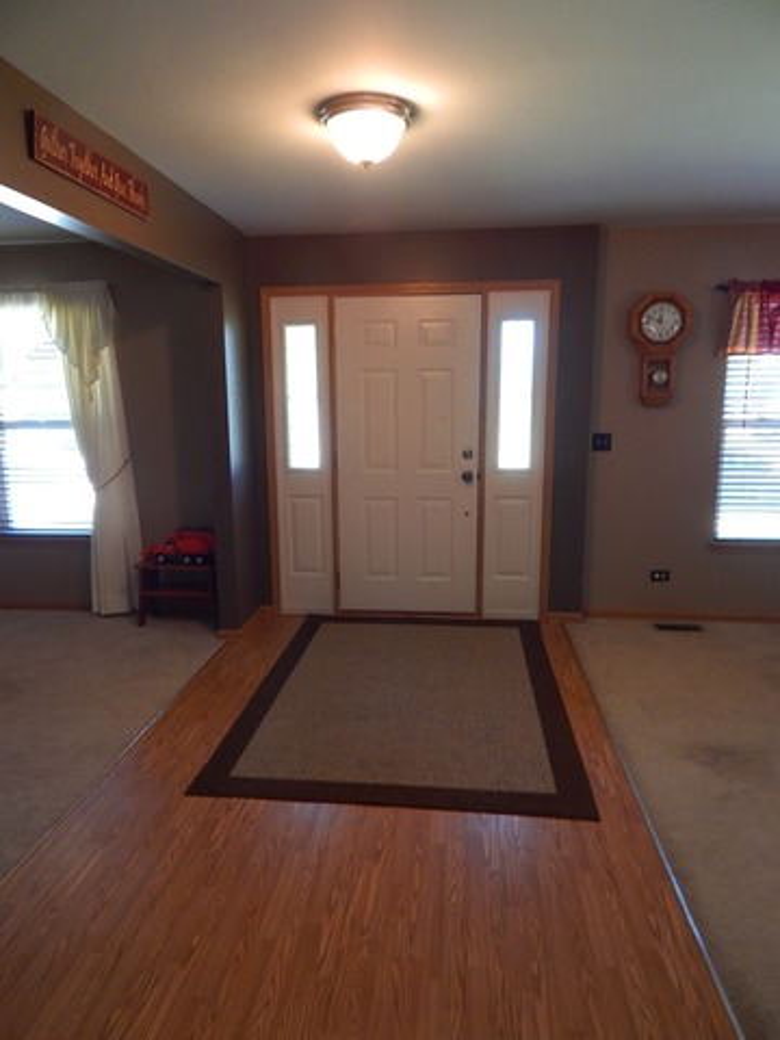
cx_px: 390
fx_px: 661
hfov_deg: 61.1
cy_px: 520
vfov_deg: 76.4
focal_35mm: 22
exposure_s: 1/30
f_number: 3
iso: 280
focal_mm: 4
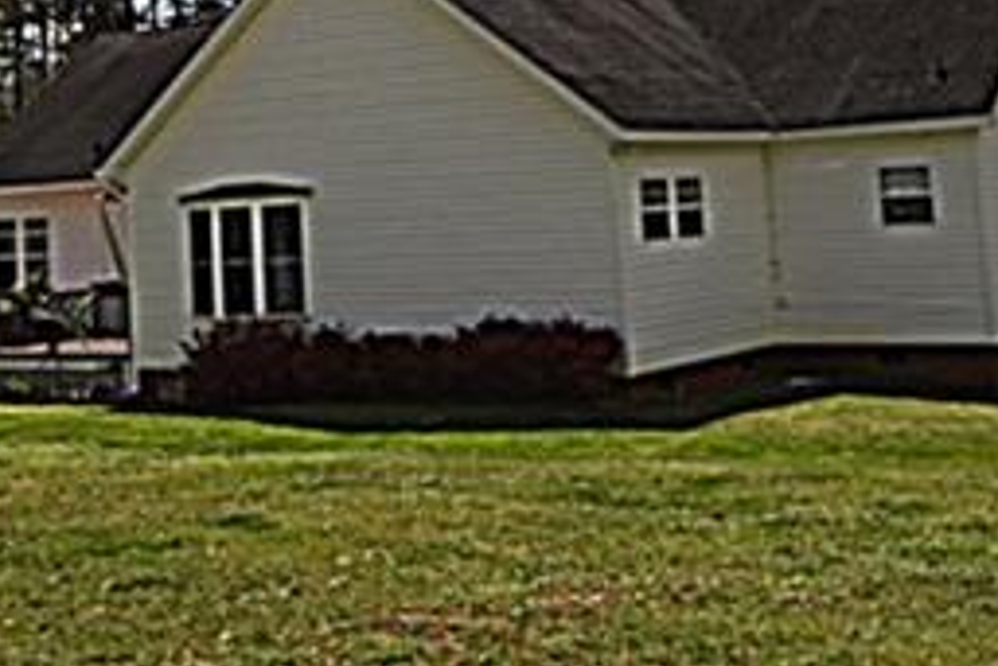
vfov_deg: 21.5
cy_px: -62
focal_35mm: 60
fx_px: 1664
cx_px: 448
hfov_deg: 33.4
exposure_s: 1/200
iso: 100
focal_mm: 10
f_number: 13
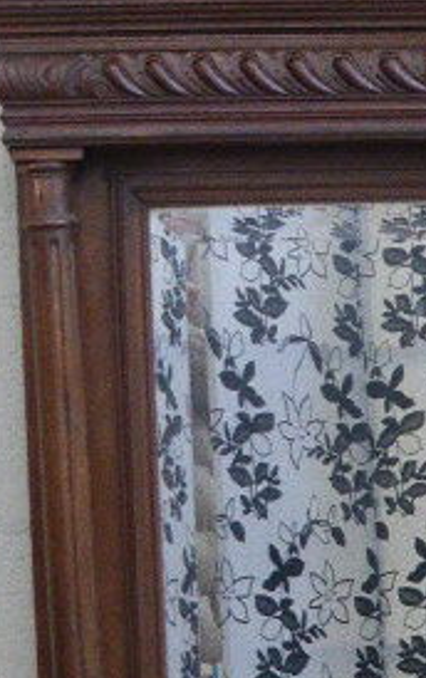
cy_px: 547
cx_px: 483
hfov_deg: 9.9
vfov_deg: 15.8
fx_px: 2426
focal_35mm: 131
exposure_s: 1/10
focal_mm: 9
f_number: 4.4
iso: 800
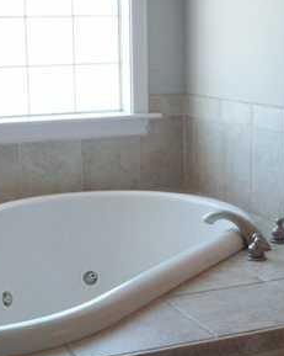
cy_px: 251
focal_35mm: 80
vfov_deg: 23.7
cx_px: 199
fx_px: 841
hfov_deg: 19.1
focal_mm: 6.2
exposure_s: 1/88.2
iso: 160
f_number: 2.8
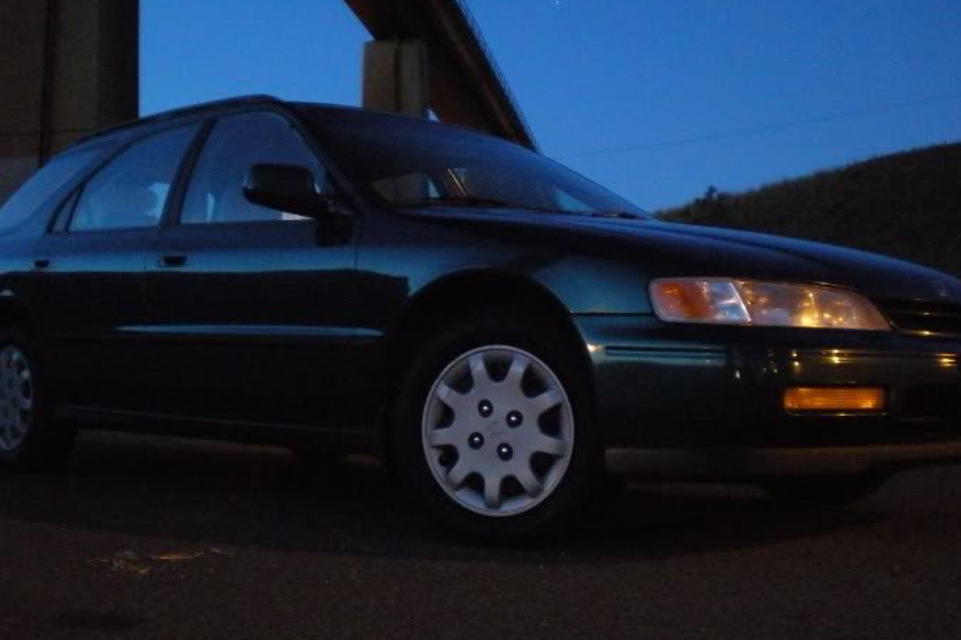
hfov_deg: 41.9
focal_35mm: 47
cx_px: 478
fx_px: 1254
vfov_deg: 28.6
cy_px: 277
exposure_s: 1
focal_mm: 6.3
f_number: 3.1
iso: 800
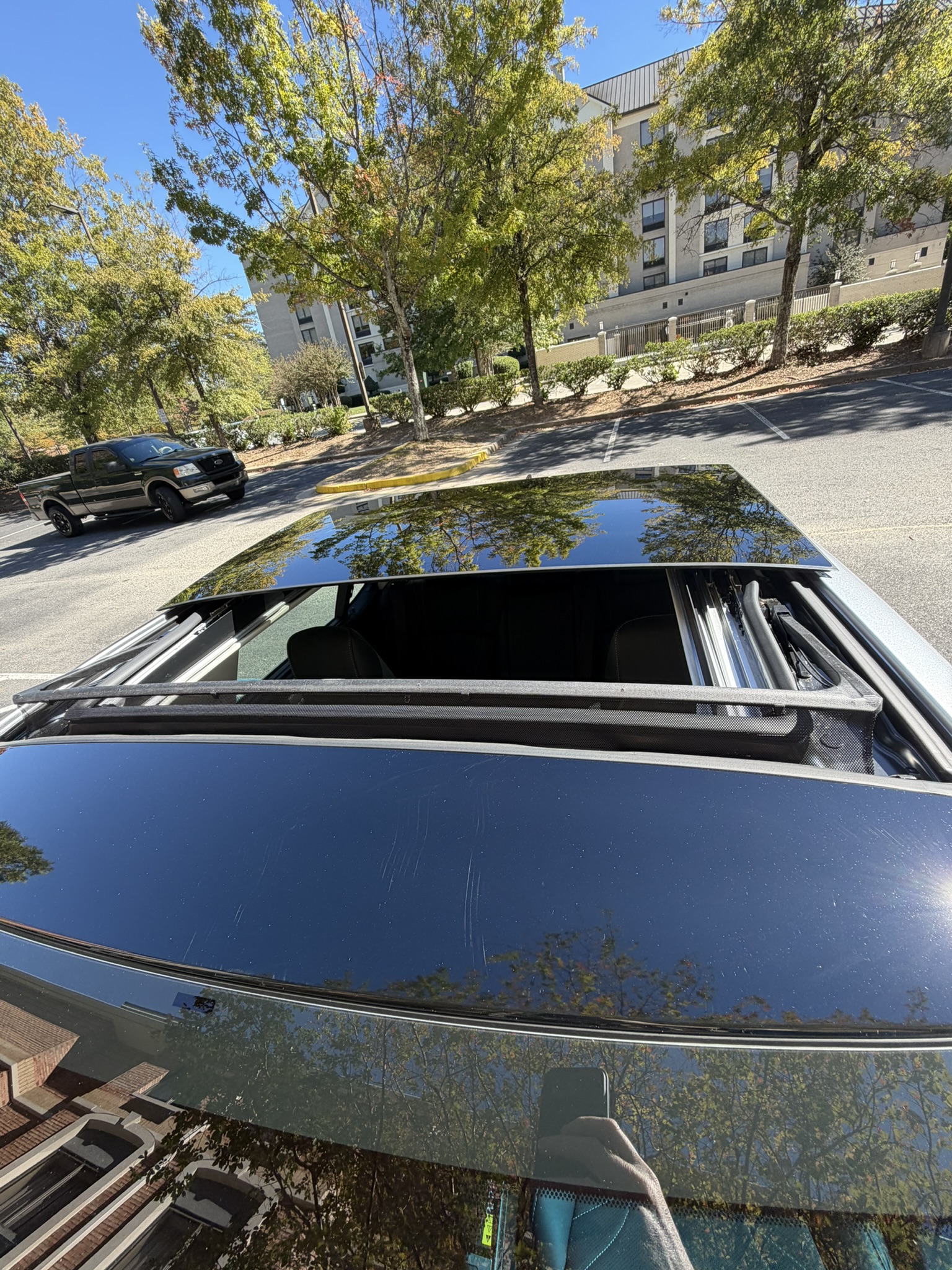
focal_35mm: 14
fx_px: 513
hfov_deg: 85.7
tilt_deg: -26.0
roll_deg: +11.6
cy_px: 635
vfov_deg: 102.1
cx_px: 476
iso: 40
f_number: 2.2
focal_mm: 2.22
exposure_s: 1/231
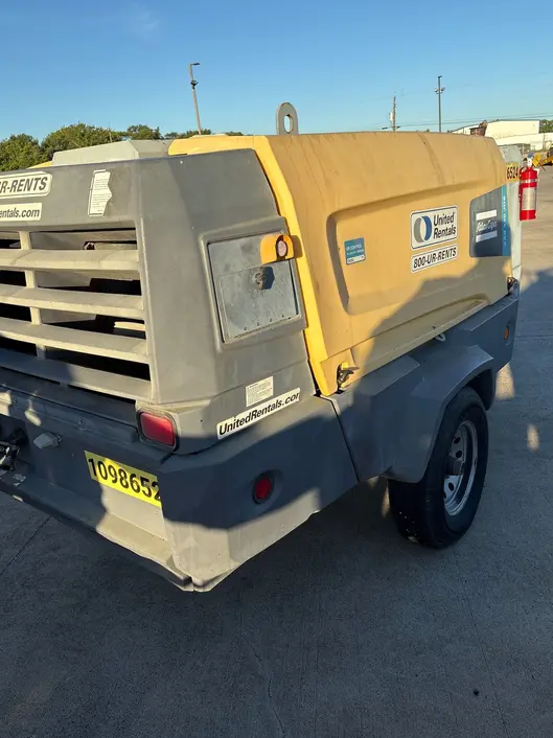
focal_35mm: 27
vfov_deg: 65.3
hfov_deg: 51.3
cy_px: 367
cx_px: 271
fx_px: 575
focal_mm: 5.96
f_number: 1.6
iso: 50
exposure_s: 1/2062
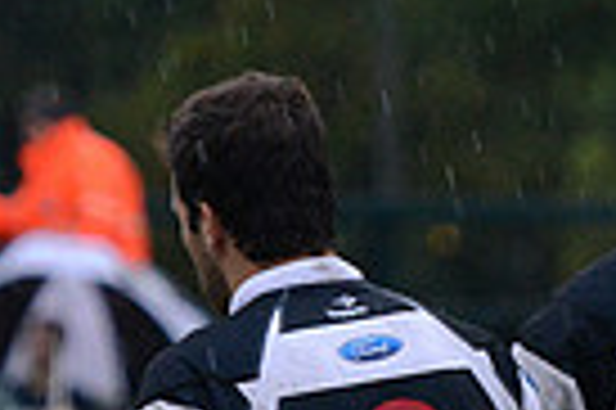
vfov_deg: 1.7
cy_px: 746
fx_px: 13775
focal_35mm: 806
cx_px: 895
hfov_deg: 2.6
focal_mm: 190
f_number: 4
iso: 5000
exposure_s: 1/320
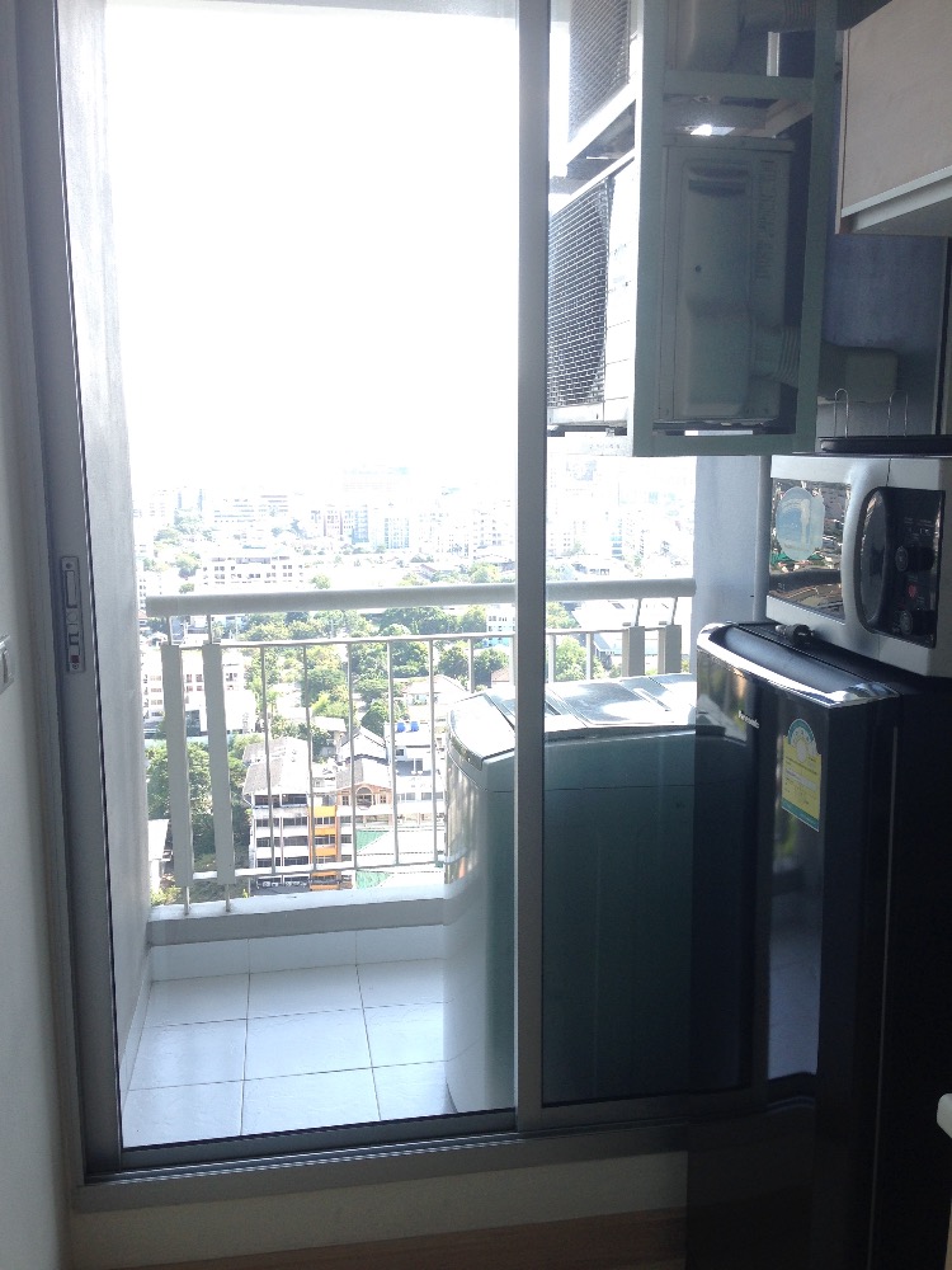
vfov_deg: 55.4
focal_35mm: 33
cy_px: 635
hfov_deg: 42.9
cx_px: 476
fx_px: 1210
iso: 50
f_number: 2.4
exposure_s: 1/129
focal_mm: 4.12
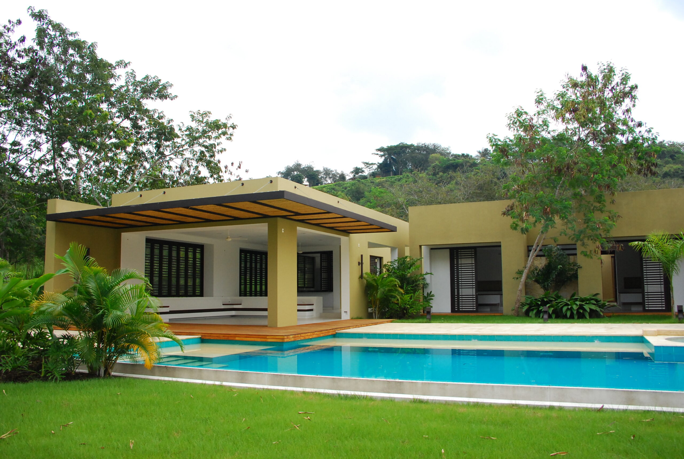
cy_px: 230
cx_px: 342
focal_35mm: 30
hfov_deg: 61.8
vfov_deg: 43.8
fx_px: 571
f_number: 8
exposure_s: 1/500
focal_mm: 20
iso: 500
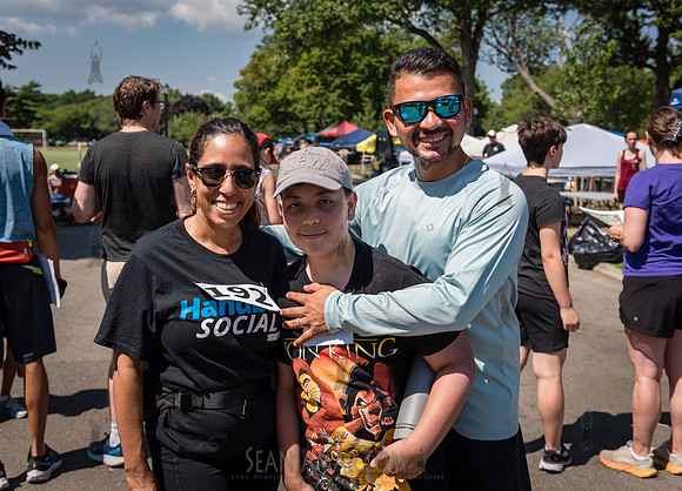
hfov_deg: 46.6
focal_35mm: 41
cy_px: 242
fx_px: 791
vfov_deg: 34.5
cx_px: 341
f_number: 4
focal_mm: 38
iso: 200
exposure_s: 1/2000
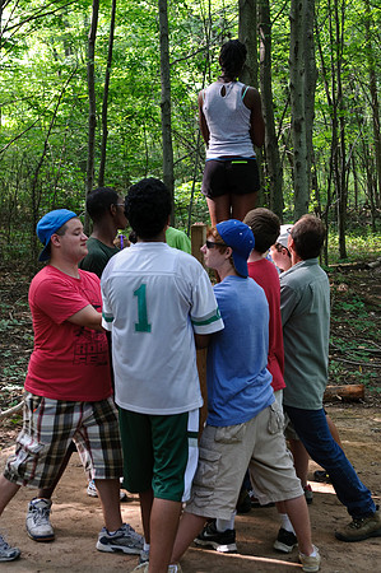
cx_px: 190
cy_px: 286
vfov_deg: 29.9
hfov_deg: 20.1
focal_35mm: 68
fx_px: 1074
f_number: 4
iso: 400
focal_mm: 45
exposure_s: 1/45
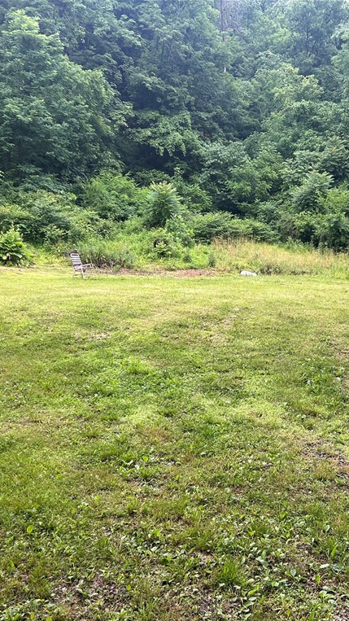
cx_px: 261
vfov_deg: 52.8
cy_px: 312
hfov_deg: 30.7
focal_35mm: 38
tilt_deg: +0.9
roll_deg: +2.9
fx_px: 625
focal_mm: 5.7
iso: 40
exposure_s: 1/121
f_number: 1.5
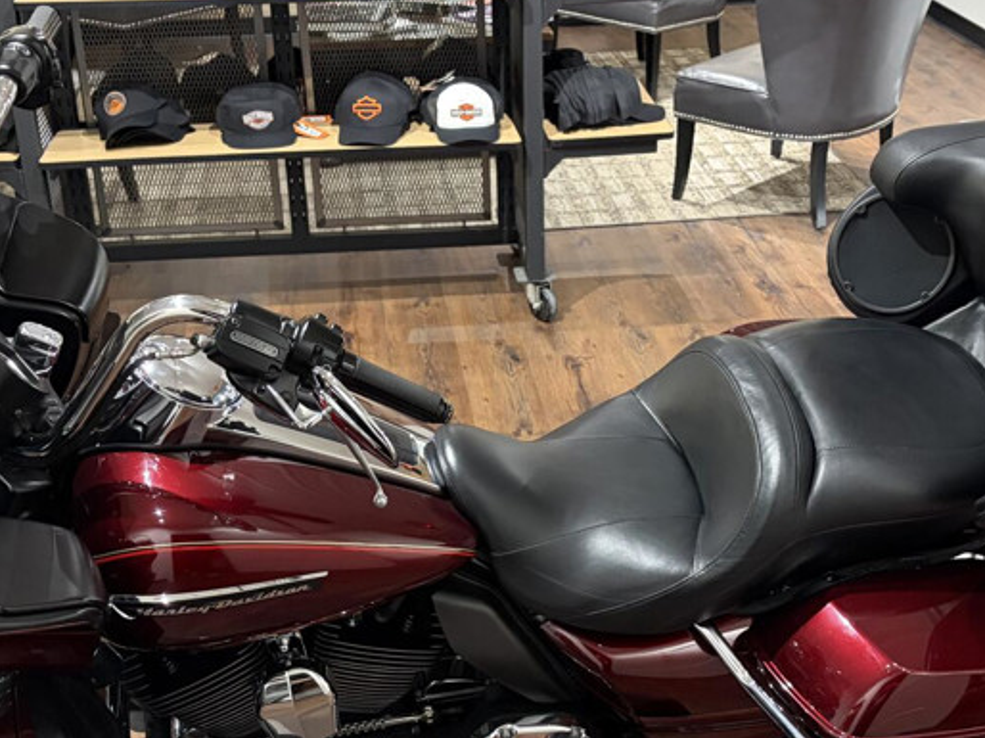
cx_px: 561
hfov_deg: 35.5
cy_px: 477
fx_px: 1536
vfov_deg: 26.9
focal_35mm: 54
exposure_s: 1/30
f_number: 1.6
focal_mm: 5.96
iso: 500
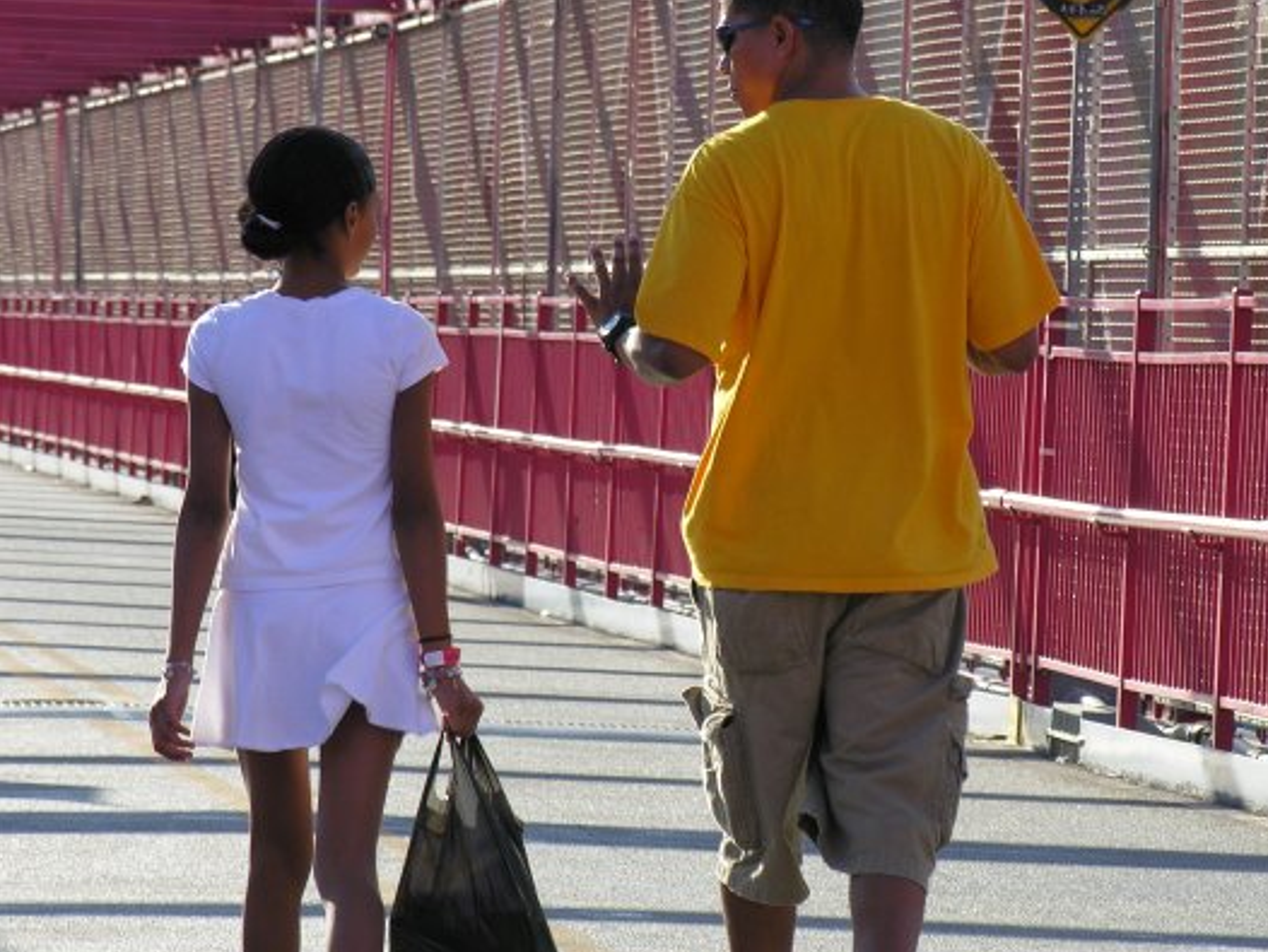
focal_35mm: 342
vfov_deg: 4.4
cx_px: 808
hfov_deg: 5.8
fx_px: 12533
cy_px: 521
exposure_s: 1/142
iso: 50
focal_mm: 57.3
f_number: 5.4
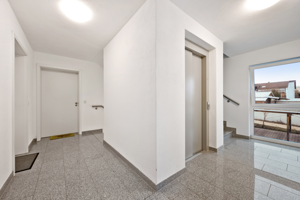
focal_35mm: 14
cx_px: 150
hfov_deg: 104.3
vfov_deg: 81.2
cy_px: 100
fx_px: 117
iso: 200
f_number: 9
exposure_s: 1.3
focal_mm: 14
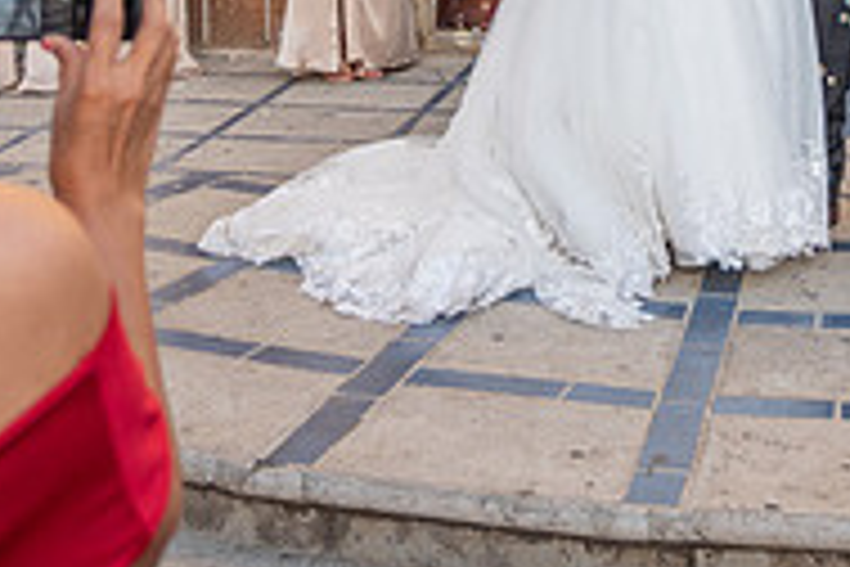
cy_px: -290
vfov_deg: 14.7
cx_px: 693
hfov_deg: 23.3
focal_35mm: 86
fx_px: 2030
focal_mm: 28
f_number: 4
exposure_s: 1/1600
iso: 1000
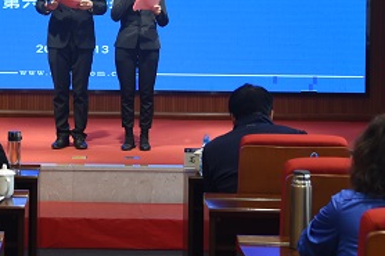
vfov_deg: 11.2
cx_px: 94
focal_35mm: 121
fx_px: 1293
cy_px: 26
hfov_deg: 16.8
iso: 1250
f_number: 5
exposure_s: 1/100
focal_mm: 48
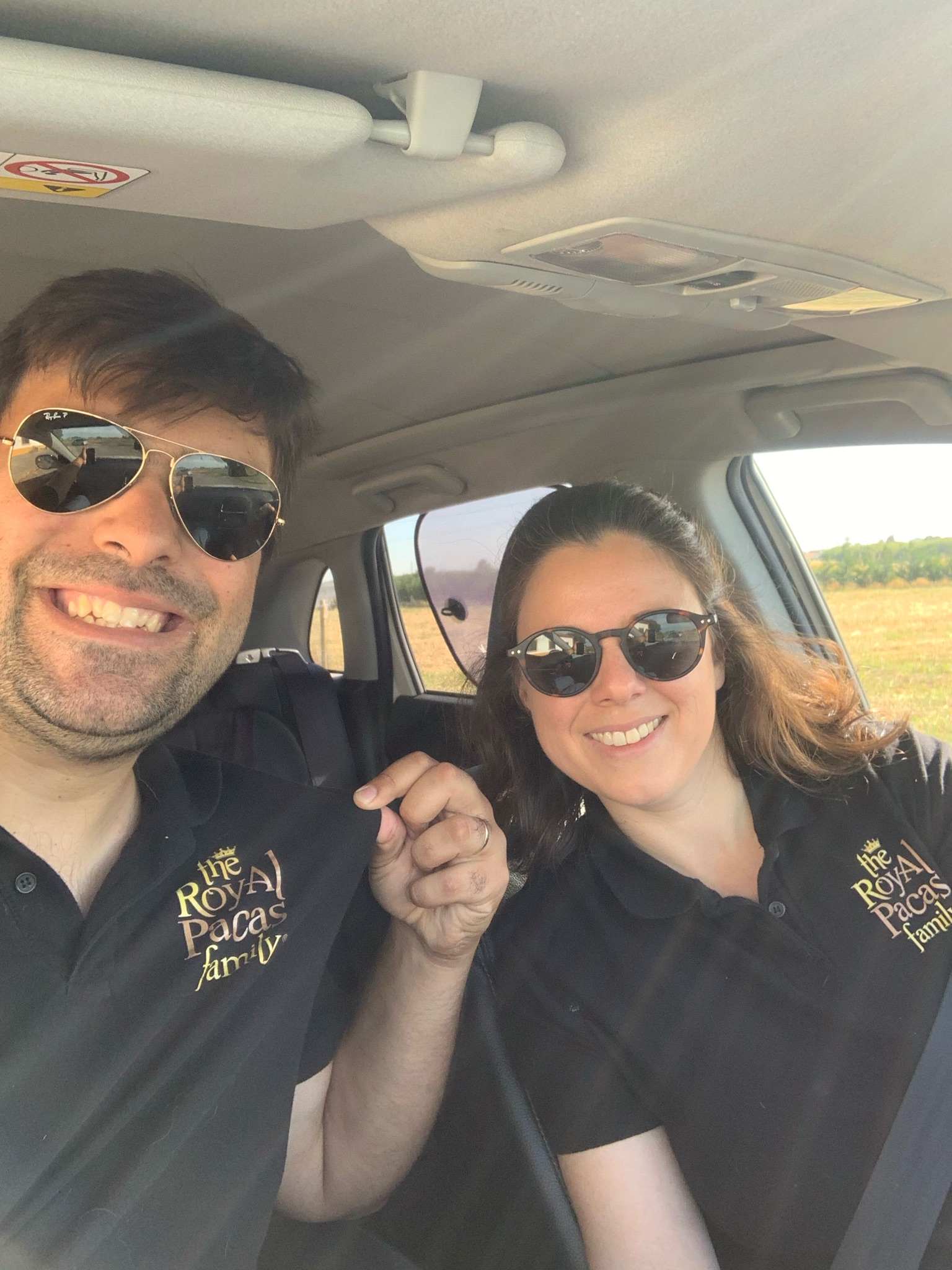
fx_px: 1173
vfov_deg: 56.8
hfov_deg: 44.2
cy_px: 635
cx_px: 476
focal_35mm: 32
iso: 32
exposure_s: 1/121
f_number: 2.2
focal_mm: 2.87
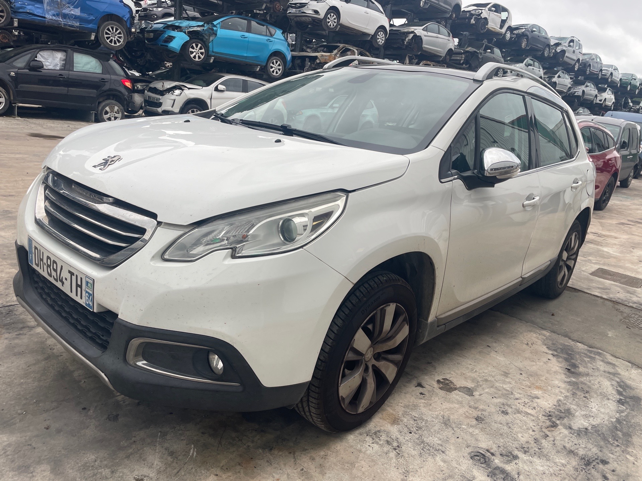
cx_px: 321
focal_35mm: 26
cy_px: 240
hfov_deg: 67.3
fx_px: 482
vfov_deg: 53.1
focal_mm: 4.2
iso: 32
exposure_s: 1/491
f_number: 1.6
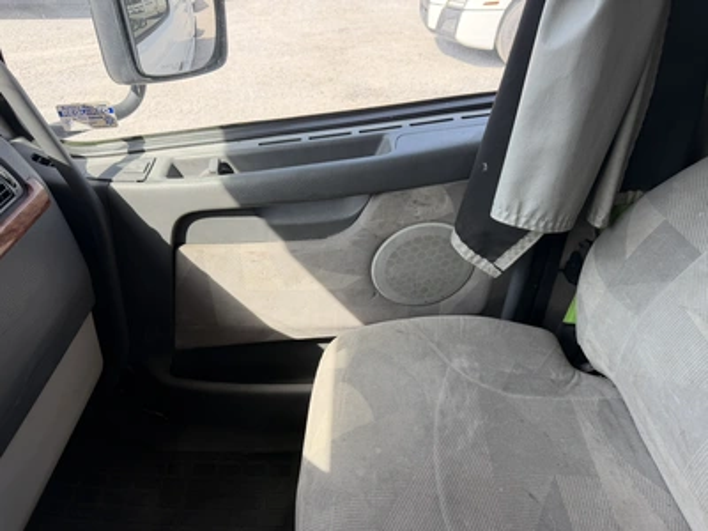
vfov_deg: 56.8
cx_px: 354
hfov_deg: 71.6
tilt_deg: -39.0
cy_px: 266
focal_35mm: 24
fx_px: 491
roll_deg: +1.9
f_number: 1.78
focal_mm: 6.76
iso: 80
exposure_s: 1/488
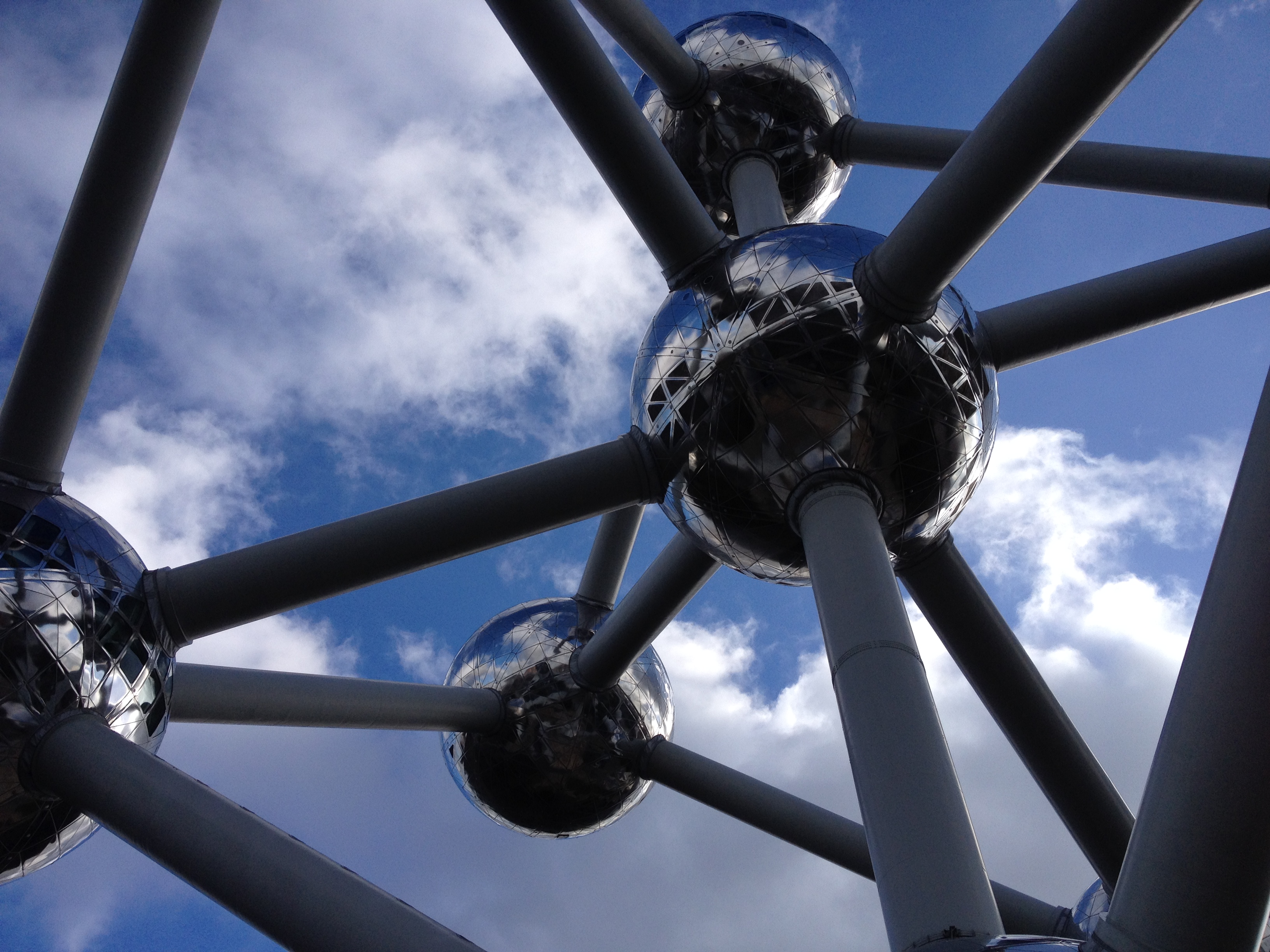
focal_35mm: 35
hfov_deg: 52.6
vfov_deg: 40.7
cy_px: 476
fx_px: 1284
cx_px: 635
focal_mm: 4.28
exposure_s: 1/2123
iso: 50
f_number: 2.4
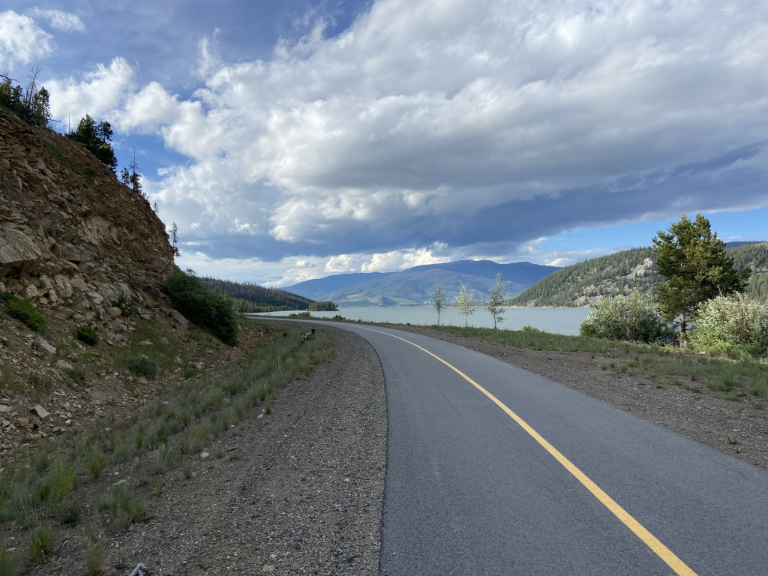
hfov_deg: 67.3
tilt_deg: +2.3
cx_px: 384
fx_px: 577
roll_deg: +0.0
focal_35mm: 26
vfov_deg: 53.1
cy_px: 288
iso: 32
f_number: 1.8
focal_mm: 4.25
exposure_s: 1/3040
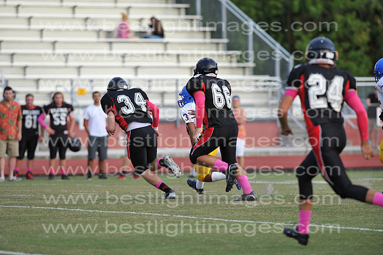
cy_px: 128
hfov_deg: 6.9
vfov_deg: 4.6
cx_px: 192
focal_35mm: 300
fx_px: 3190
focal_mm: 300
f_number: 4
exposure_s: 1/1600
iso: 1000
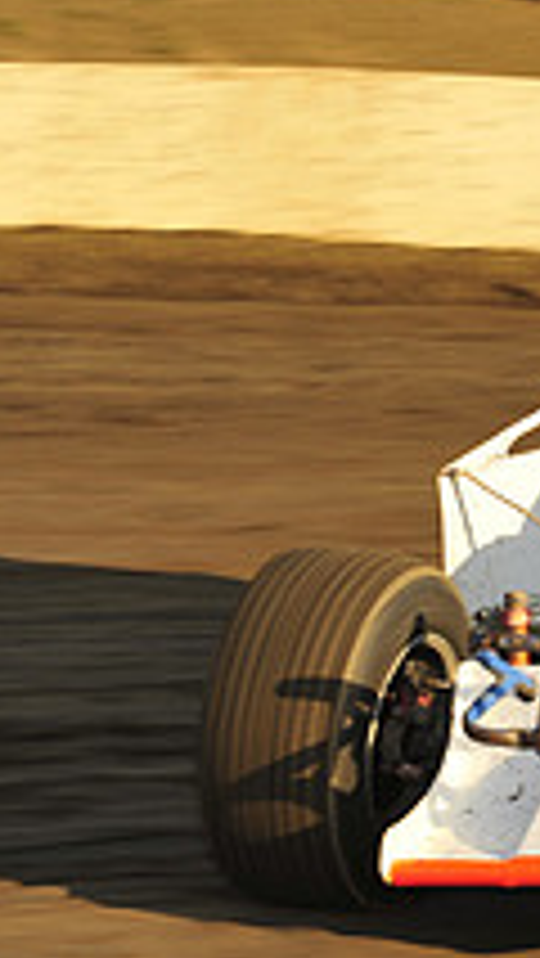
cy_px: 445
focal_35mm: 441
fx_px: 11212
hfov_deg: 2.7
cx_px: 1076
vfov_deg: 4.9
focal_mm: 155
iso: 400
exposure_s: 1/320
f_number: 11
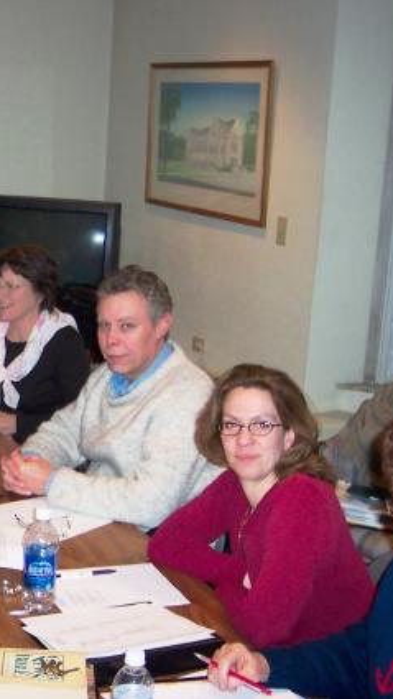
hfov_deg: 19.3
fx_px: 1112
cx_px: -30
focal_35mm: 60
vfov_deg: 34.9
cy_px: 350
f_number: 2.8
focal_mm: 8
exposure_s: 1/30
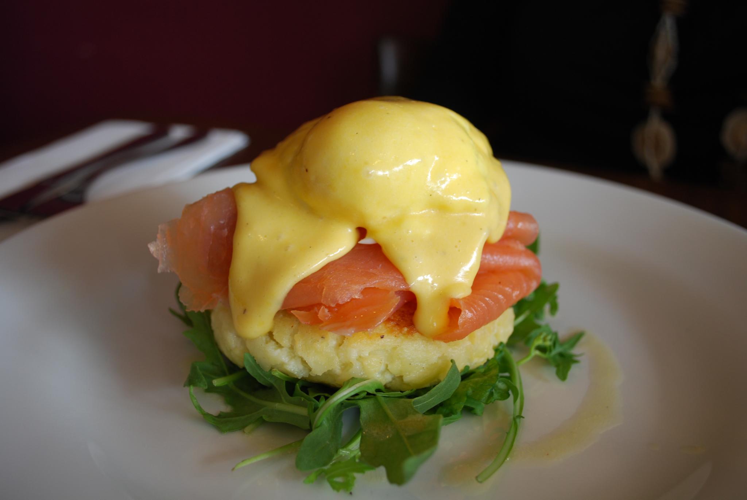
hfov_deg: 53.1
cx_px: 374
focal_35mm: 36
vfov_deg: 37.0
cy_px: 250
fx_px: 748
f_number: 4.2
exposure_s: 1/25
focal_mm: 24
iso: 200
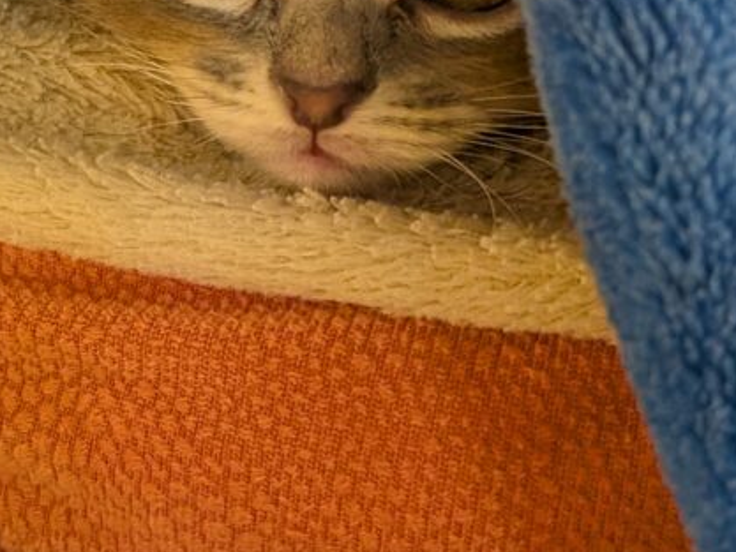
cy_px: 146
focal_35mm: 69
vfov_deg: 21.2
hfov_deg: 27.0
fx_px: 1467
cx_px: 55
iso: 103
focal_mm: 4.53
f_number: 1.7
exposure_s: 1/120
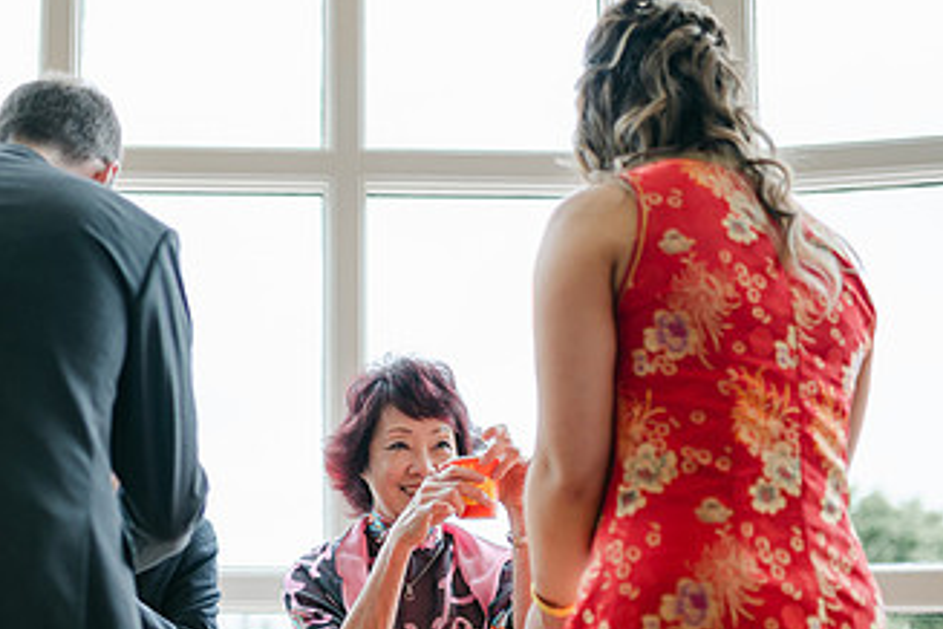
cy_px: 470
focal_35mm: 62
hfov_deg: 32.0
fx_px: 1624
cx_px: 280
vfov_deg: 21.7
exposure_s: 1/1000
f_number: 1.4
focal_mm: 35
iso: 100
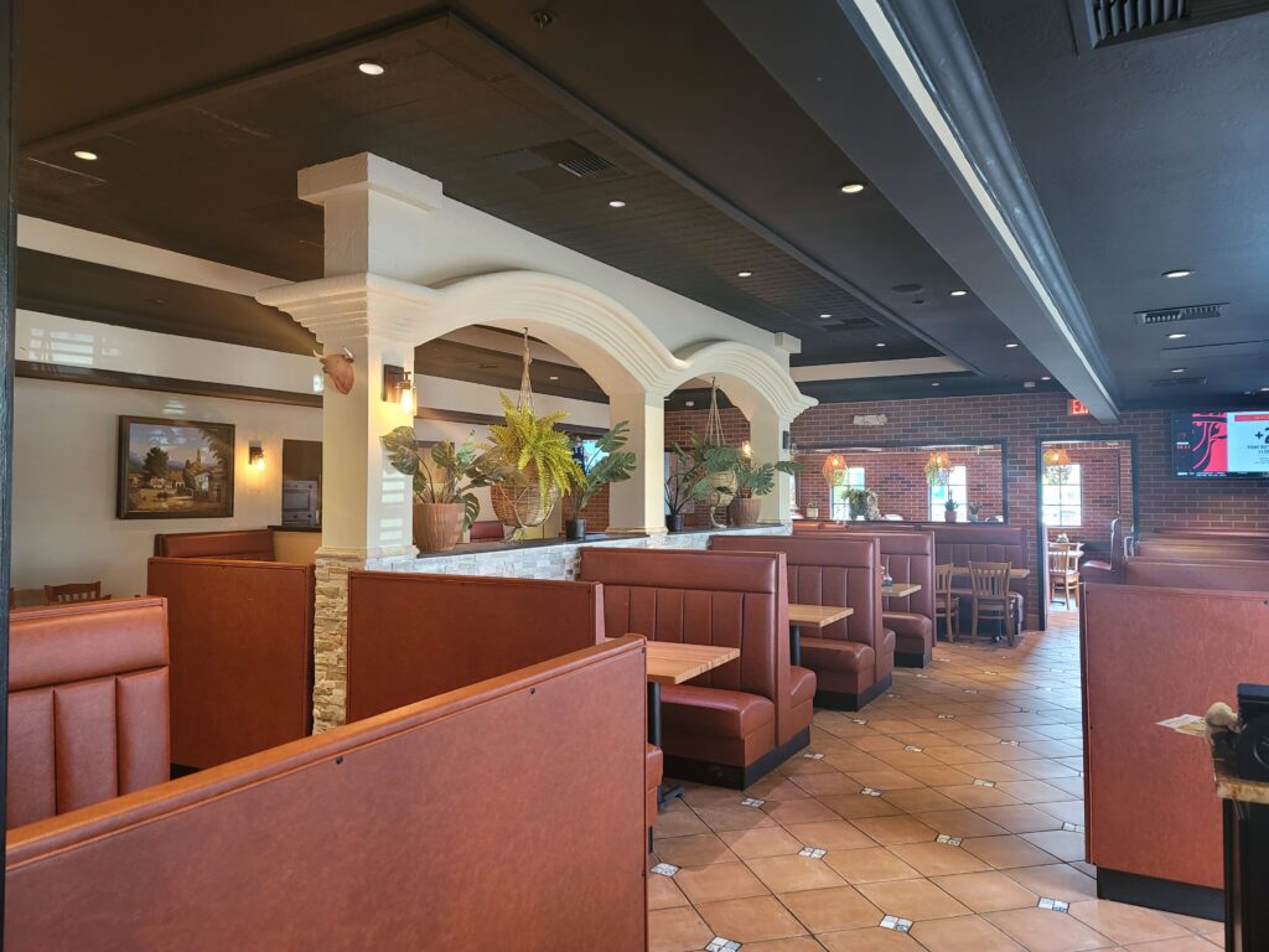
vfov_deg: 54.9
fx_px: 916
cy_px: 476
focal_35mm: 25
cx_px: 634
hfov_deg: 69.4
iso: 320
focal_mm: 7
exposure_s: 1/40
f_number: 1.8
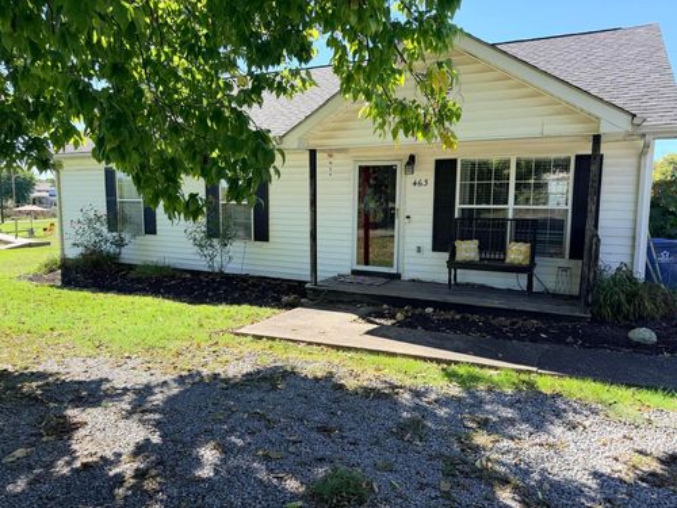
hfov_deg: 71.6
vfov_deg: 56.8
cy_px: 254
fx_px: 469
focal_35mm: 24
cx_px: 338
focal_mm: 6.76
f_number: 1.78
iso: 80
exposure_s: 1/1230
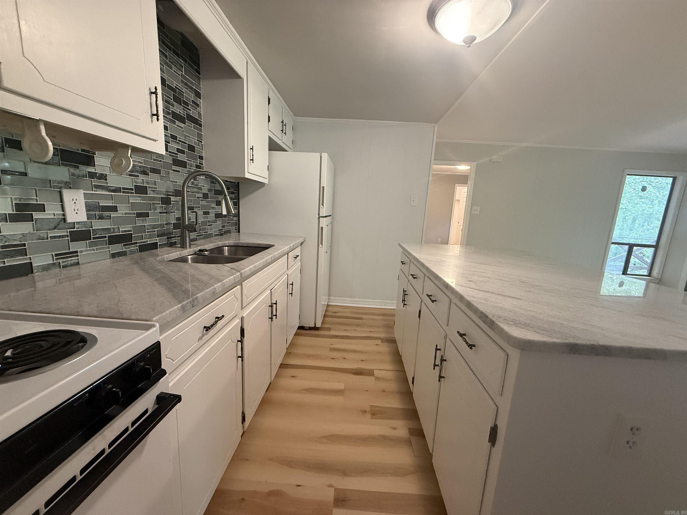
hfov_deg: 102.1
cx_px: 344
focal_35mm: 14
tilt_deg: -10.4
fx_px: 278
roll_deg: -3.7
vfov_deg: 85.7
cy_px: 258
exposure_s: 1/60
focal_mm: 2.22
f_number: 2.2
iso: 500
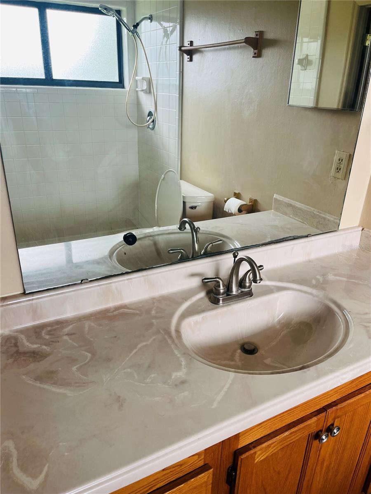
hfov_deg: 53.1
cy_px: 247
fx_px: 372
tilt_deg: -23.1
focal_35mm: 26
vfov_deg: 67.3
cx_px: 186
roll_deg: -1.6
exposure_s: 1/121
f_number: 1.6
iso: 80
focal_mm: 5.1
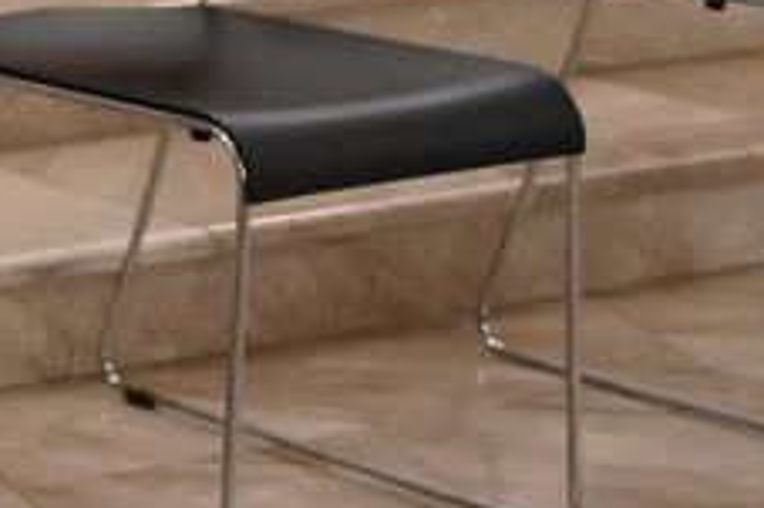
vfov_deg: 5.7
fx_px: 4941
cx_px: -1838
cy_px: -732
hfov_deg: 7.4
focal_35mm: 233
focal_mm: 33
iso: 6400
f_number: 4
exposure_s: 1/160
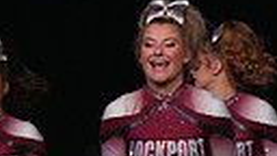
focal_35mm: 854
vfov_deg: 1.4
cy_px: 181
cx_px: 623
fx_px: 6273
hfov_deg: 2.5
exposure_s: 1/1250
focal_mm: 180
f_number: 5.6
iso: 16000
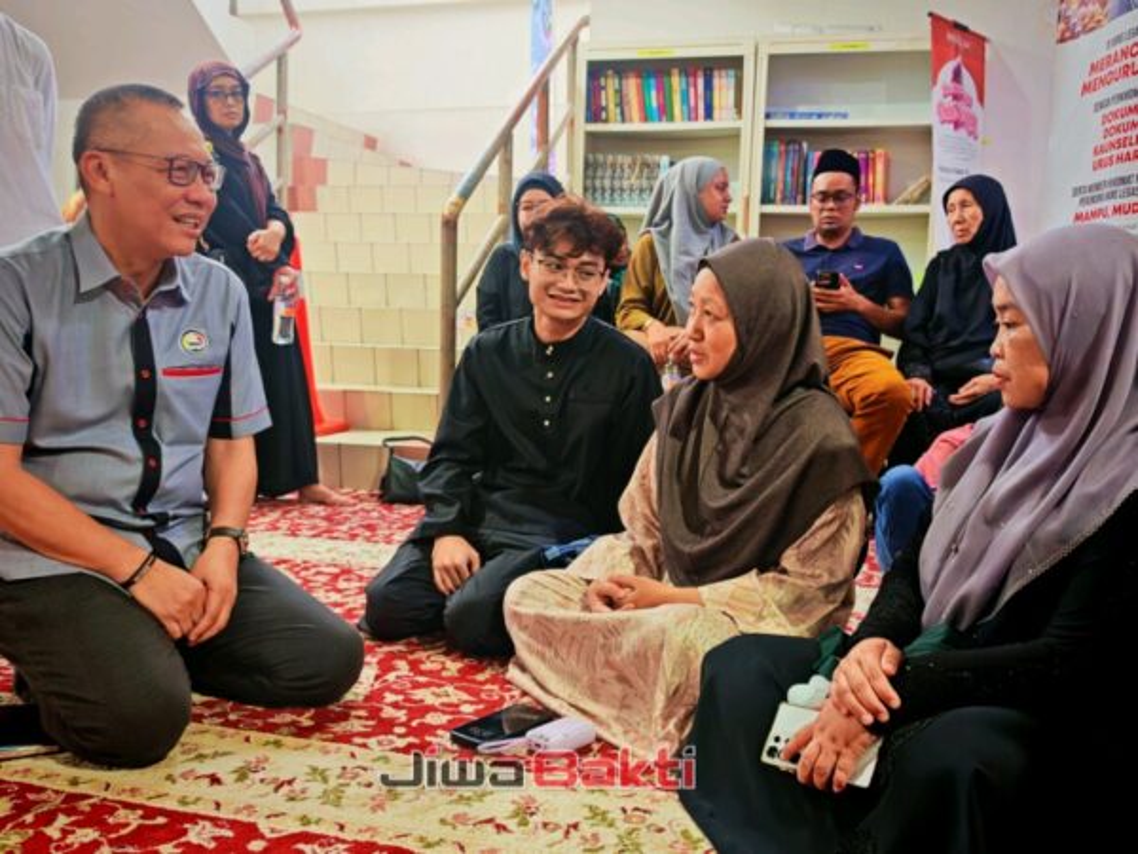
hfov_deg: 58.4
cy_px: 427
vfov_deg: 45.4
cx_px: 569
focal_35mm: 31
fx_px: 1019
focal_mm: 6.83
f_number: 2
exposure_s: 1/67.1
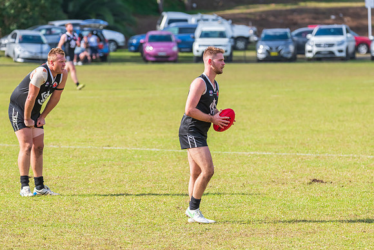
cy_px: 128
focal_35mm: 292
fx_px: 3032
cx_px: 205
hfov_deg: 7.1
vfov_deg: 4.7
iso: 800
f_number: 8
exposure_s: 1/1600
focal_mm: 260
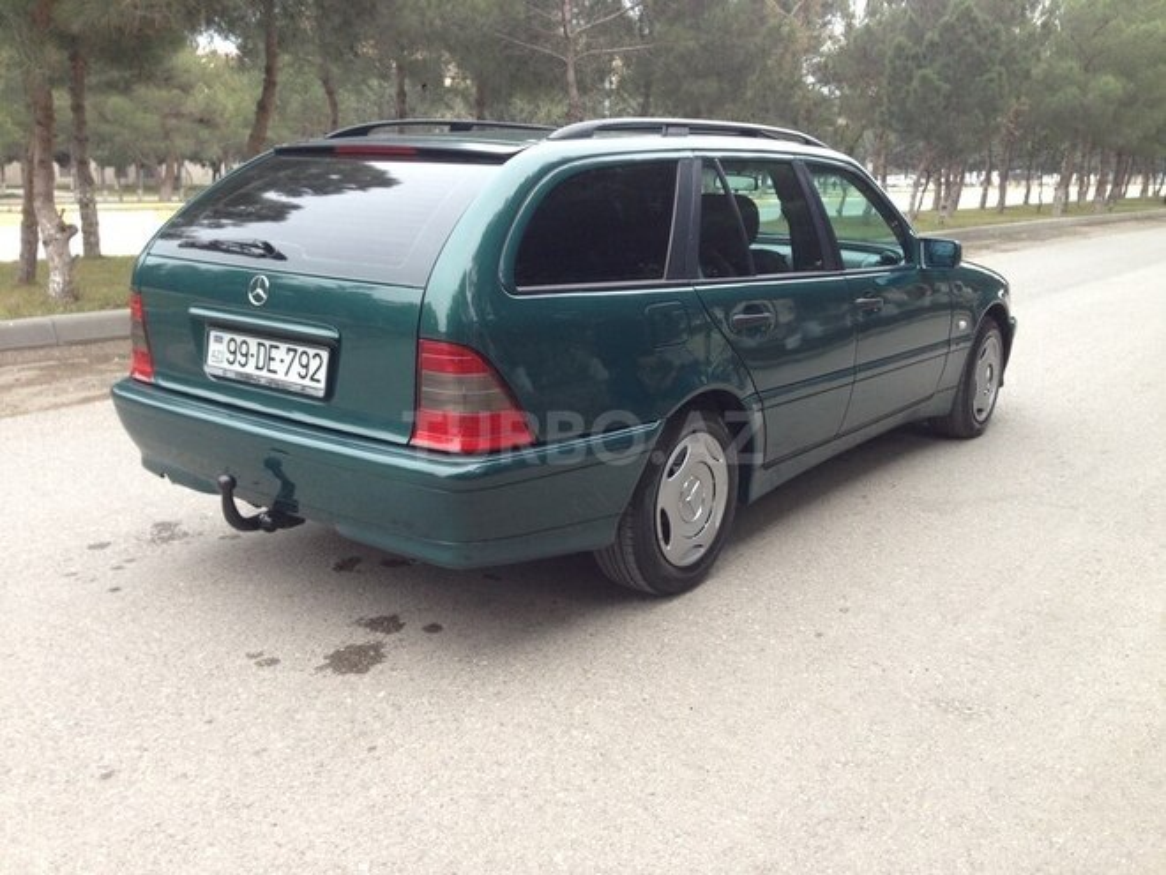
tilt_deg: -11.3
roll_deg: -1.3
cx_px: 583
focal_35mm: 33
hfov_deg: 55.4
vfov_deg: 42.9
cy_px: 438
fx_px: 1112
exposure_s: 1/40
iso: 64
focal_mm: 4.12
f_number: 2.4
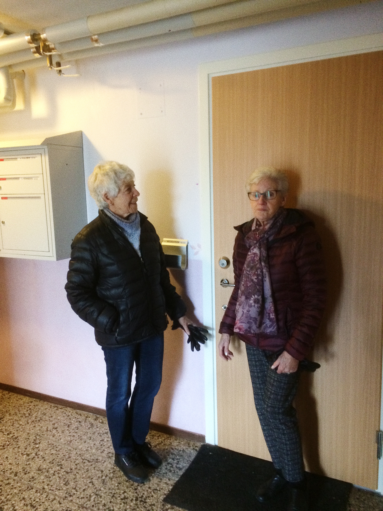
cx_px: 192
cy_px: 256
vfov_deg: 61.7
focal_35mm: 29
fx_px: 428
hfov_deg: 48.2
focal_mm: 4.15
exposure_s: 1/33
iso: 250
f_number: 2.2
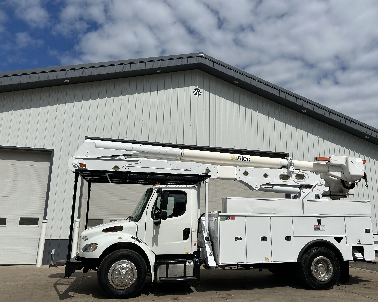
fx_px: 313
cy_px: 155
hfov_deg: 62.1
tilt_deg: +10.4
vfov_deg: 51.5
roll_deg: +0.9
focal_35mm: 28
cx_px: 208
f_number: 1.5
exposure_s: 1/16393
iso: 50
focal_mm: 5.7
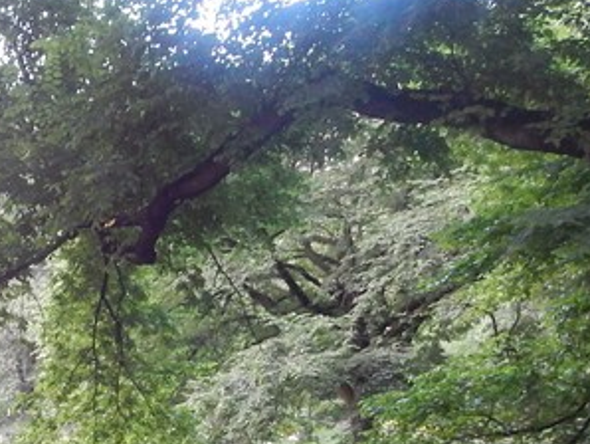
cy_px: 545
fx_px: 1348
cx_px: -216
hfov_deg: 21.8
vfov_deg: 17.7
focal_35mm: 79
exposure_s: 1/30
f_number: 3
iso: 400
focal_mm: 4
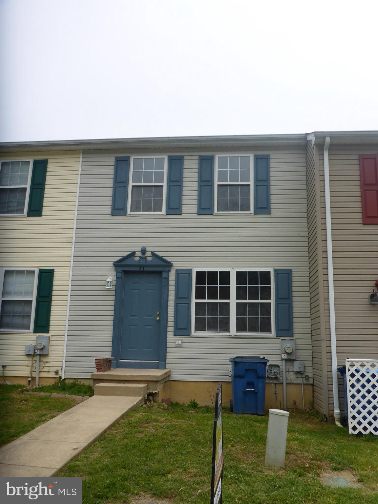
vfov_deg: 63.4
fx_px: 408
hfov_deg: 49.7
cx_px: 189
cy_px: 252
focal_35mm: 28
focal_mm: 4.9
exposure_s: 1/400
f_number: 3.3
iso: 100
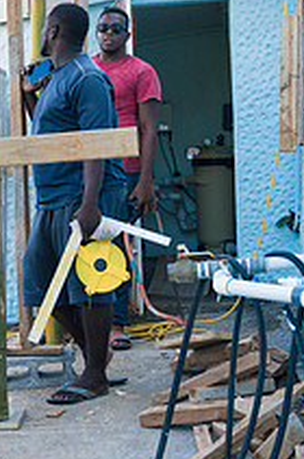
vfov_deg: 21.7
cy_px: 213
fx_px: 1195
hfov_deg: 14.3
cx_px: 7
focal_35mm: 94
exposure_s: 1/125
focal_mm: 44
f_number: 6.3
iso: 450
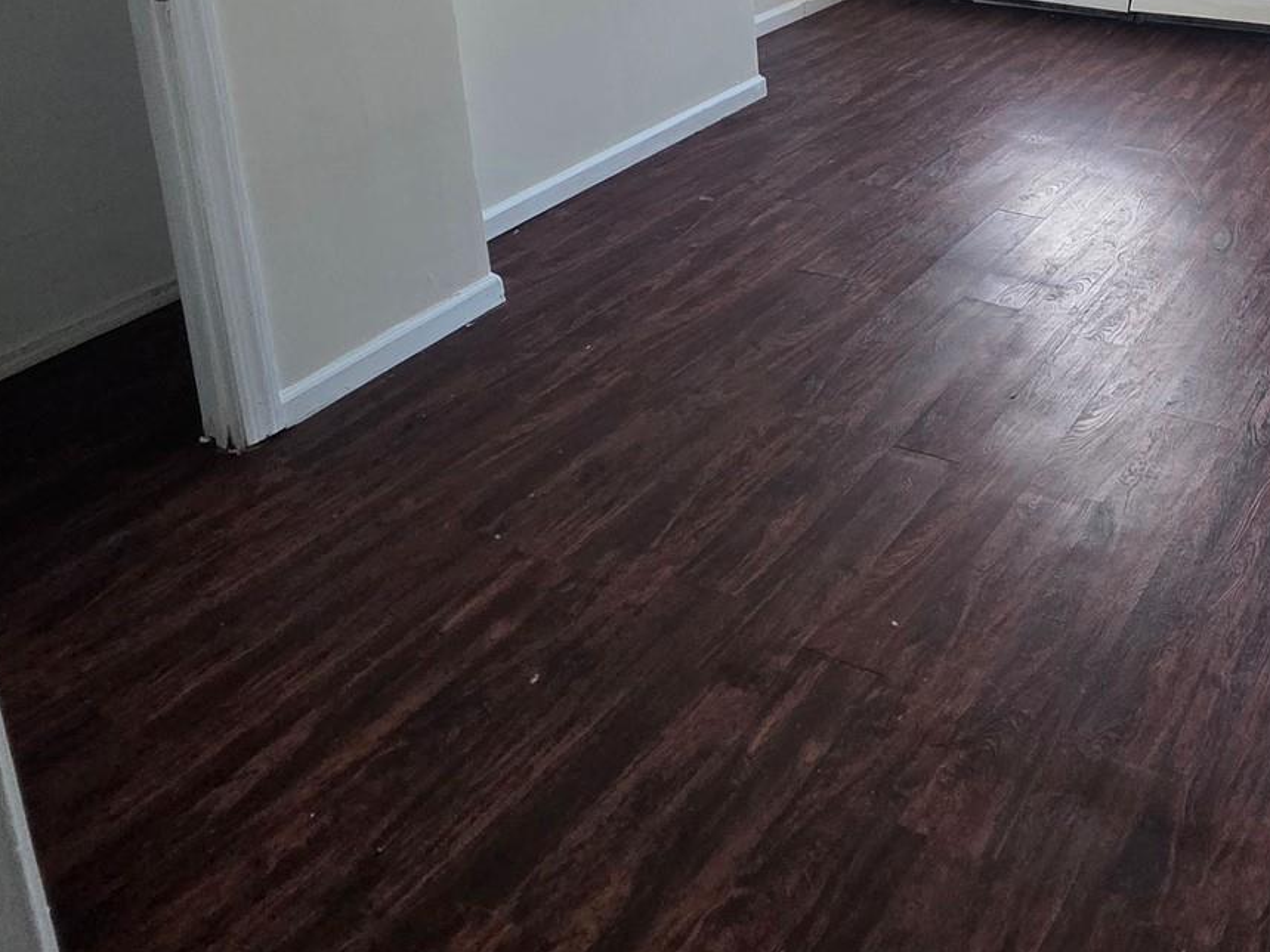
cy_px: -132
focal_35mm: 31
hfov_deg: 49.5
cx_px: 1220
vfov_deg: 37.0
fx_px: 1137
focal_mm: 2.2
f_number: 1.9
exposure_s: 1/359
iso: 400
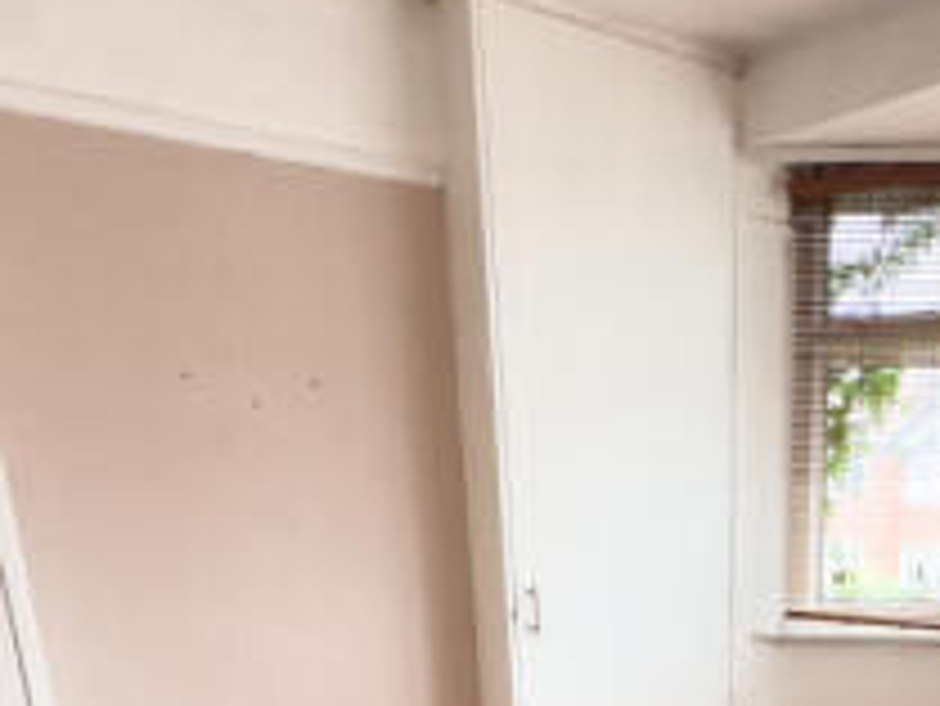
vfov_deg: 31.0
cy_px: 852
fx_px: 1060
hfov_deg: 45.7
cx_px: 735
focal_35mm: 39
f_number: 2.2
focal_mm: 2.22
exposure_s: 1/75
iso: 320
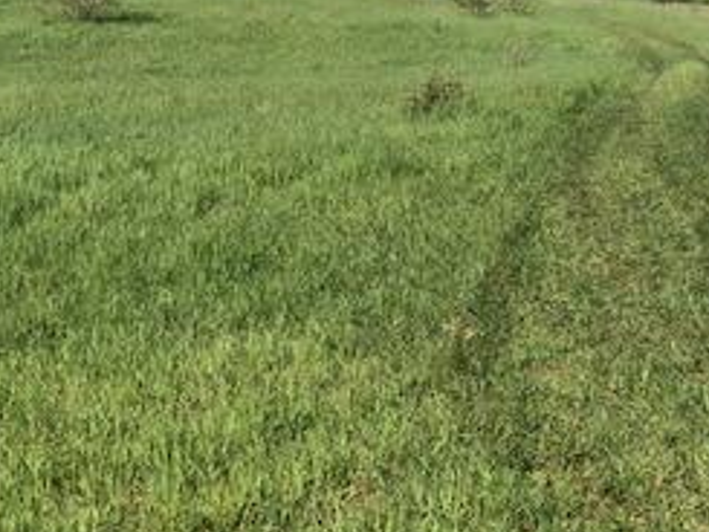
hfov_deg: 25.4
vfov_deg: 19.7
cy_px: 14
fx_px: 1496
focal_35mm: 73
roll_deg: -1.9
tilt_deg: +0.0
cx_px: 709
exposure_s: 1/2000
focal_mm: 3.99
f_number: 1.8
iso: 20
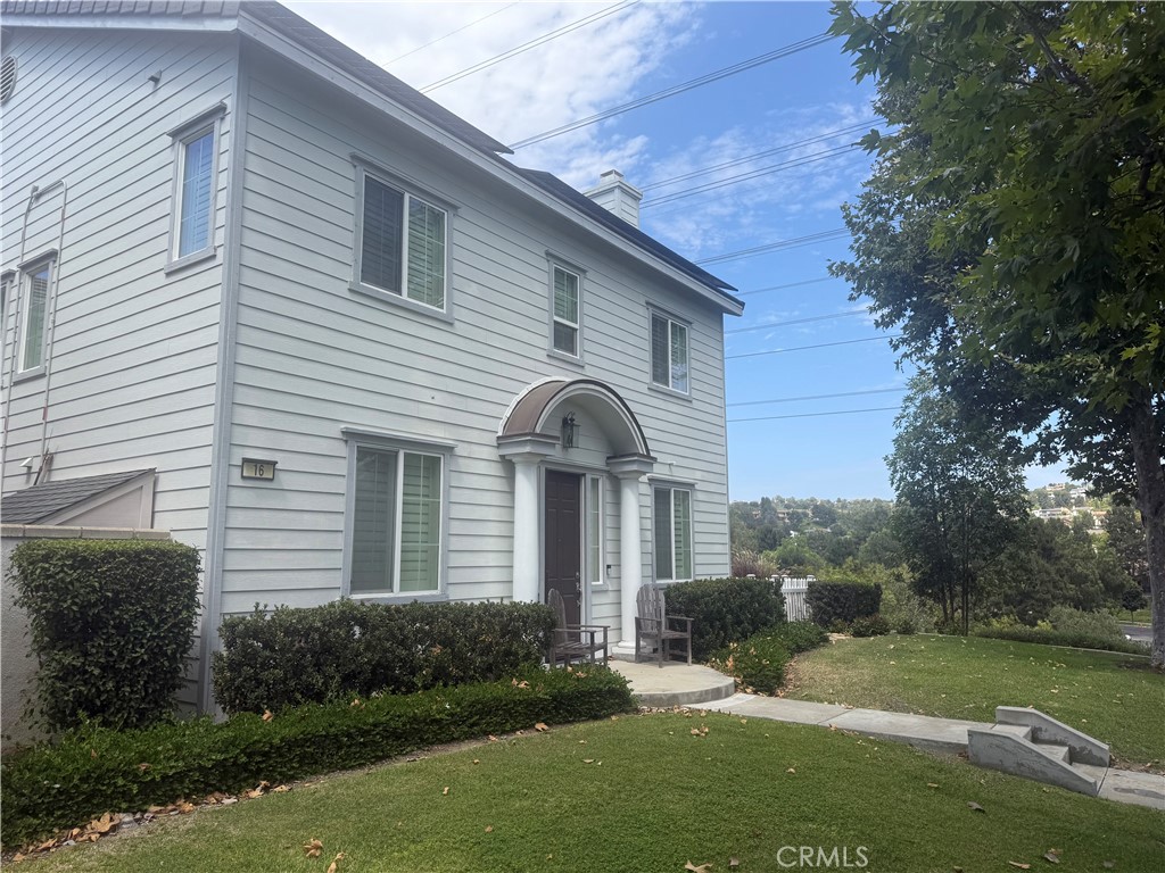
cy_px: 436
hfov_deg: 71.6
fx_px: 808
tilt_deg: +9.0
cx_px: 582
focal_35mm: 24
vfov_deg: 56.8
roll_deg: -0.5
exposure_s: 1/3021
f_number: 1.78
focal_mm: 6.76
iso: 80
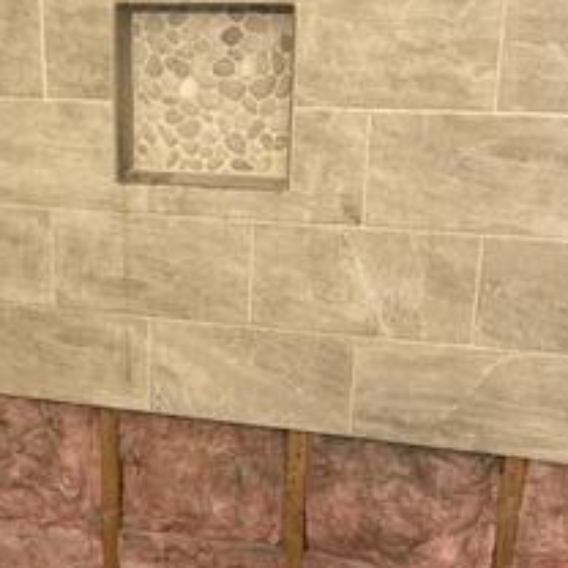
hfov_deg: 31.7
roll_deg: -0.3
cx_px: 158
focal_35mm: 53
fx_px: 984
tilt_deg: -23.1
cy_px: 563
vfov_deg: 30.1
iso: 320
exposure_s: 1/60
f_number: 1.5
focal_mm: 5.7
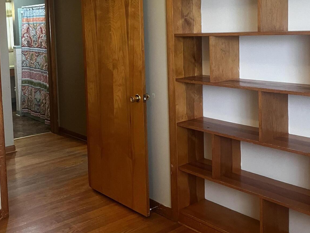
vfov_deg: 31.7
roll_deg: +1.3
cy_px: 62
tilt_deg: -4.9
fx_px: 403
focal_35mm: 45
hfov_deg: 42.1
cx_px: 147
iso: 400
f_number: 1.6
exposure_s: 1/60
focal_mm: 5.1
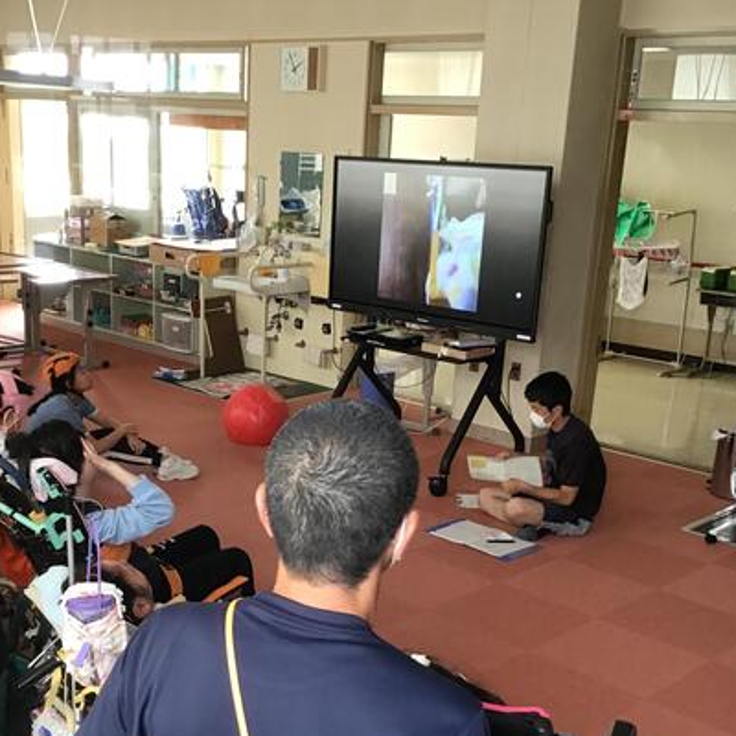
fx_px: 1155
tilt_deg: -15.5
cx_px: 285
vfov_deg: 35.1
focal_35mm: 48
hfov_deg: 35.2
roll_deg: -3.0
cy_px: 479
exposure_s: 1/30
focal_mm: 3.3
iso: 64
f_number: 2.4
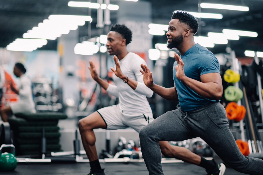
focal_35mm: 85
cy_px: 88
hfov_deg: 23.9
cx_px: 132
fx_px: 621
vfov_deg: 16.1
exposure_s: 1/500
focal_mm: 85
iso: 800
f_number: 1.4
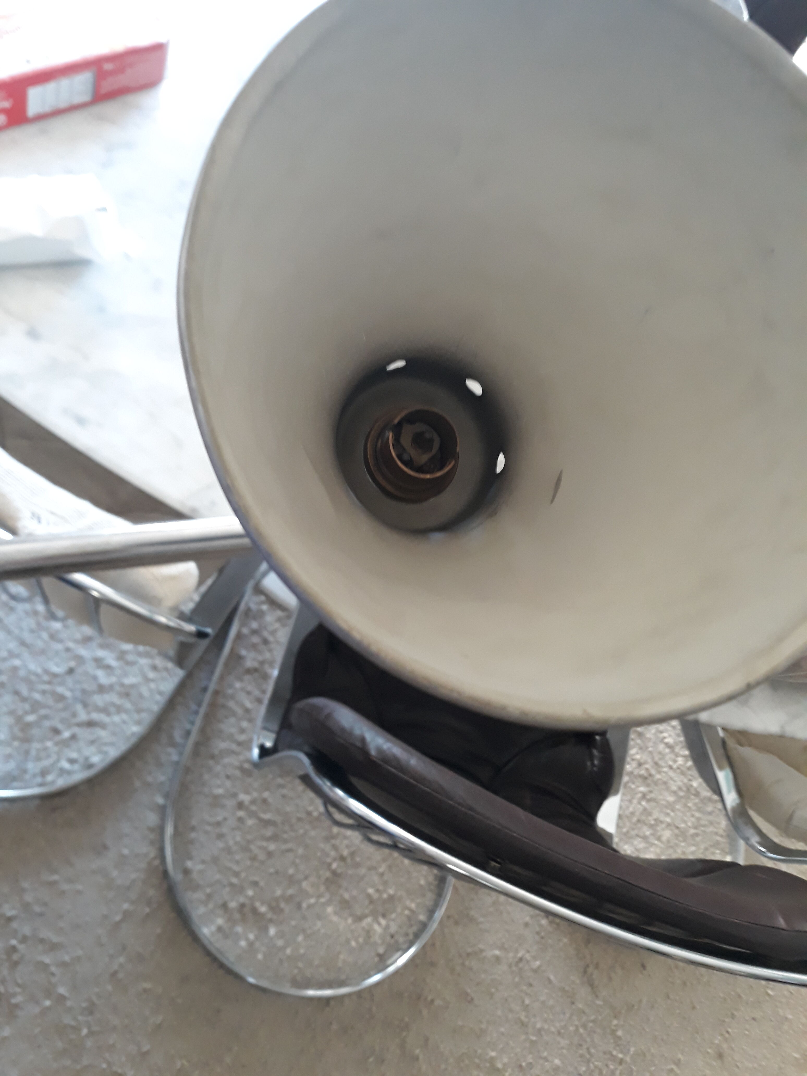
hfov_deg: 51.4
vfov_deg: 65.3
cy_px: 538
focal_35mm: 27
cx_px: 404
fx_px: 839
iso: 160
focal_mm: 3.71
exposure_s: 1/33
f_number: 1.7
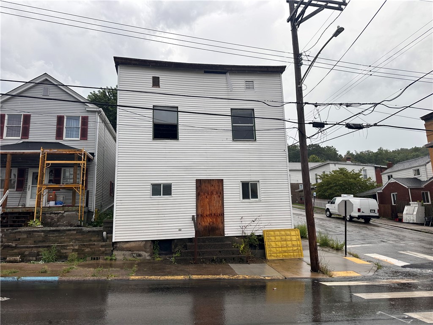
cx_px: 216
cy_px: 162
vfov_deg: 56.8
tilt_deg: +11.5
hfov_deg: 71.6
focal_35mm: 24
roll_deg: +1.7
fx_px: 300
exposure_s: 1/521
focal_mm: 6.86
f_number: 1.78
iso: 80
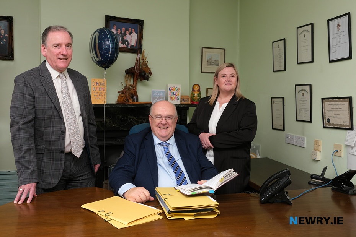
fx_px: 307
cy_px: 118
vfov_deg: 42.3
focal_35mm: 31
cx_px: 178
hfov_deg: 60.3
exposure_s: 1/250
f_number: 5
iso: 400
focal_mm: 20.5
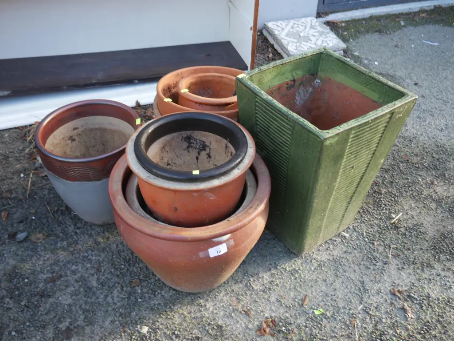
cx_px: 227
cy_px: 170
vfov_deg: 41.8
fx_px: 446
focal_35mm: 34
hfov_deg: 54.0
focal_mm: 17
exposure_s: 1/60
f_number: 4
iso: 200
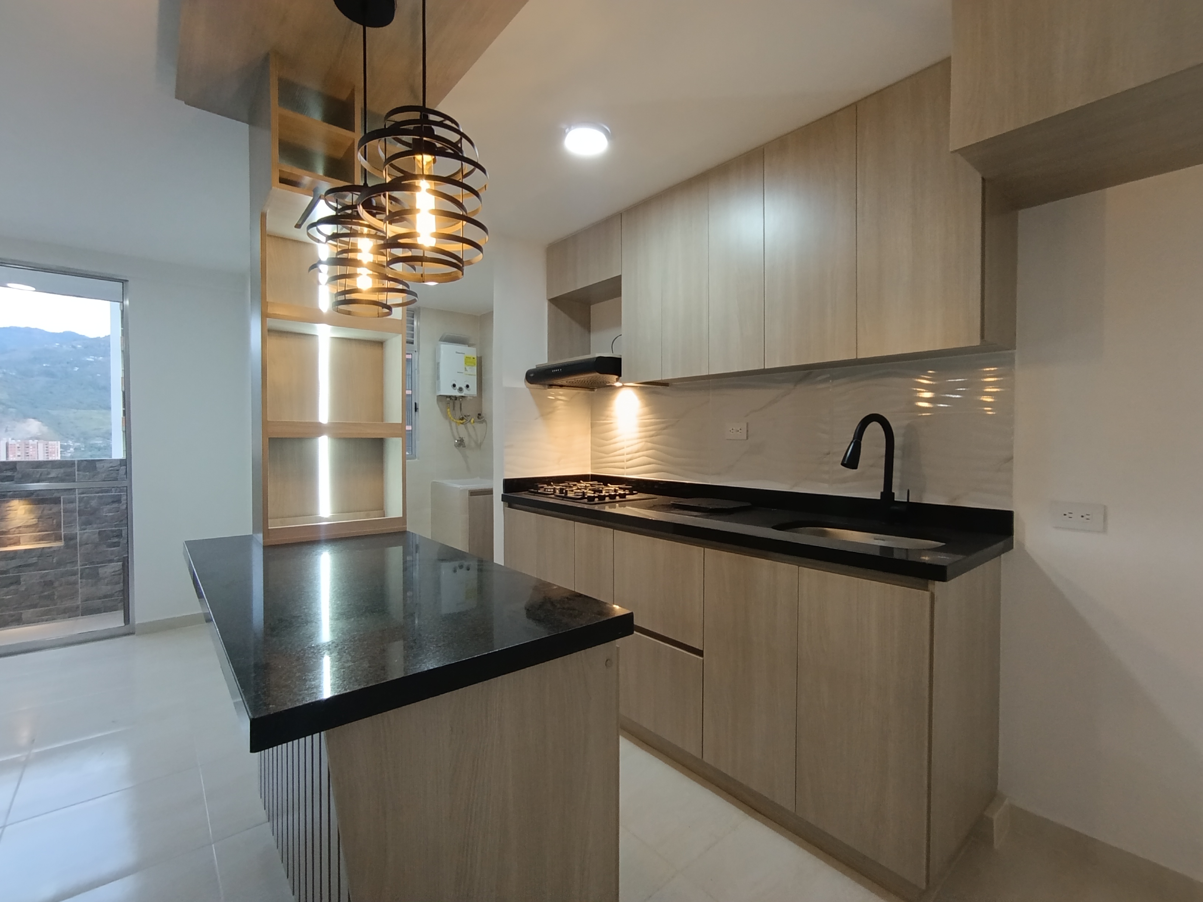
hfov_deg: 94.5
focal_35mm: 16
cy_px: 451
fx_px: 556
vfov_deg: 78.1
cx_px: 602
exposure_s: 1/50
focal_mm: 1.65
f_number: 2.2
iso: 400
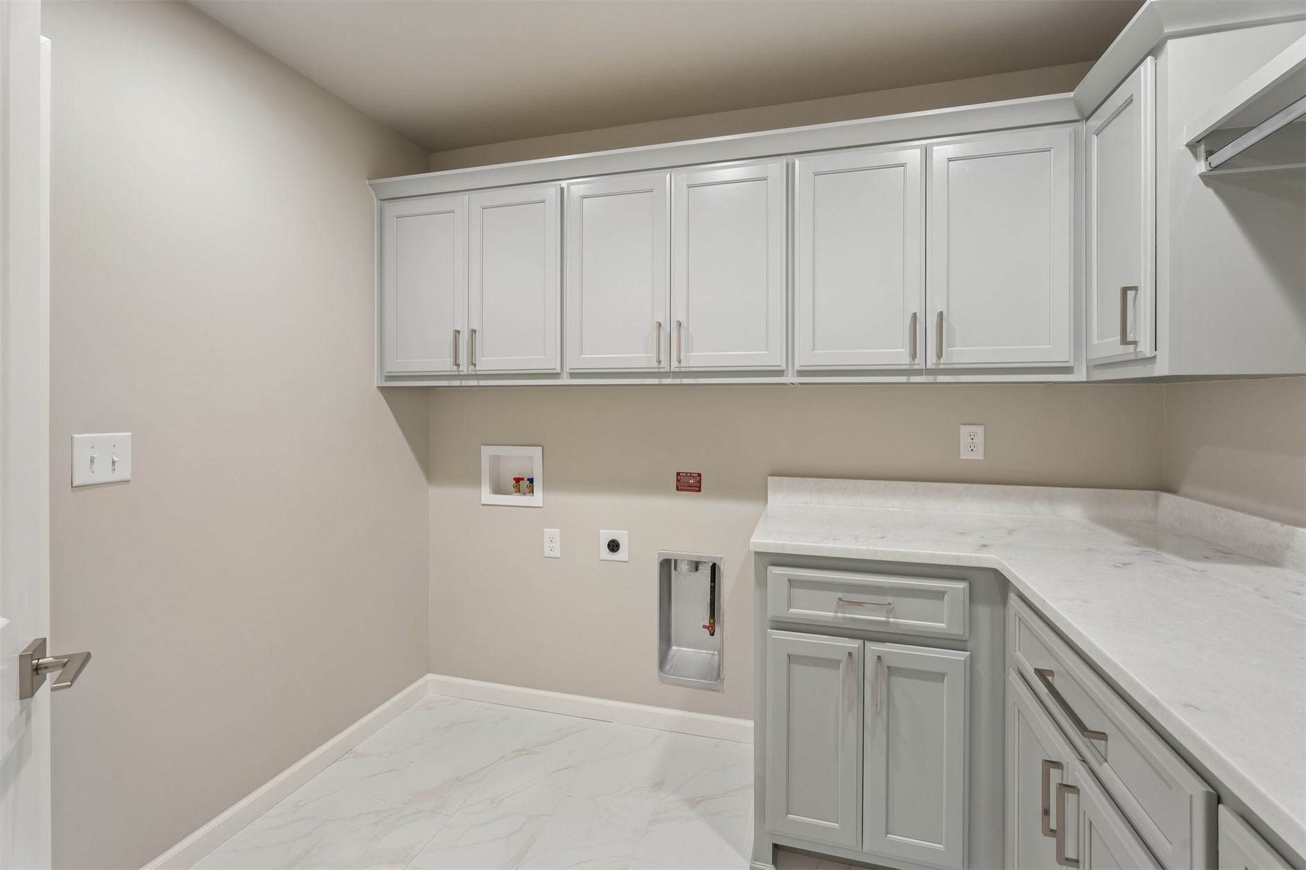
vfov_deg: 73.7
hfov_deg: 96.7
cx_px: 653
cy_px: 435
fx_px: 580
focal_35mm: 16
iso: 200
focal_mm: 16
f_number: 9
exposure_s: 1/5
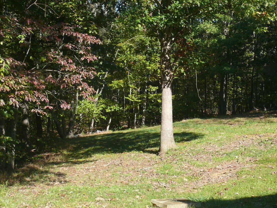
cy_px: 121
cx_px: 220
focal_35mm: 57
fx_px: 456
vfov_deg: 25.6
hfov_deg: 32.9
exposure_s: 1/200
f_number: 5
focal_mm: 7.4
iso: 100
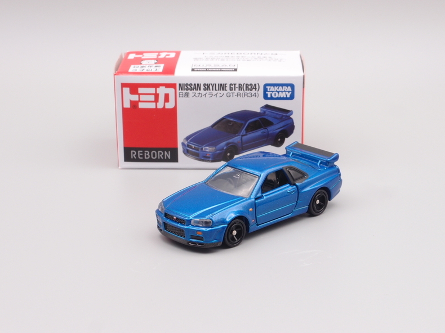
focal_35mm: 78
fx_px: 1002
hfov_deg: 25.0
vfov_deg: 18.9
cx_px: 224
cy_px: 168
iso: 100
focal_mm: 16.63
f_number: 8
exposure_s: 1/5
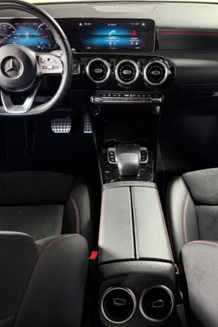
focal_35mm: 34
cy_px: 163
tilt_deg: -35.4
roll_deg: -0.4
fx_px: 309
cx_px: 129
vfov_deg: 55.8
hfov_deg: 38.7
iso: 800
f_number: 1.78
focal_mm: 6.76
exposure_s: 1/33
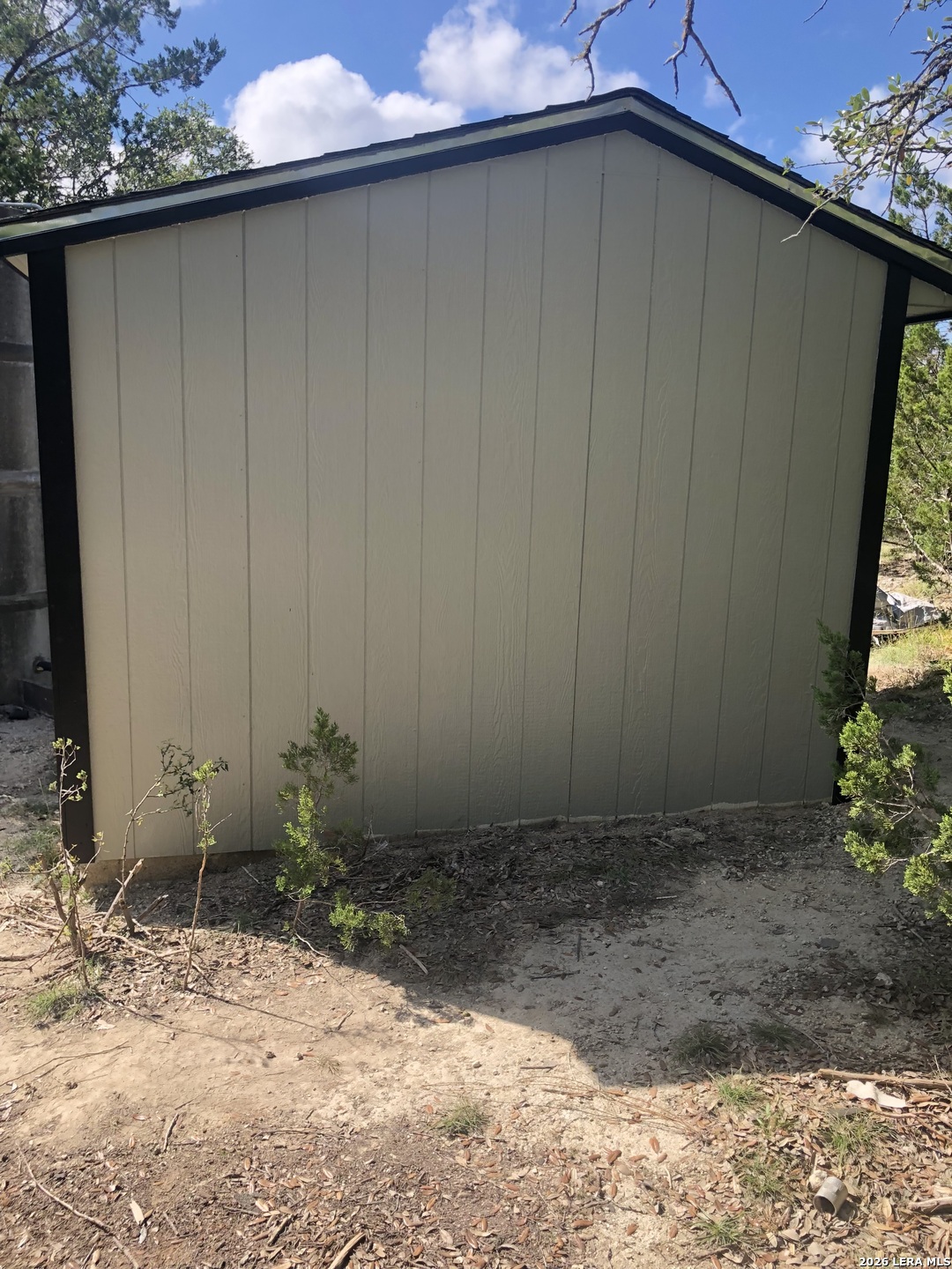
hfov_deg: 49.7
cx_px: 476
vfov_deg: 63.4
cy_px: 634
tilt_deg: -11.5
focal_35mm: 28
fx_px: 1027
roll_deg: -1.5
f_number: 1.8
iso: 20
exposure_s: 1/783
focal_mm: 3.99
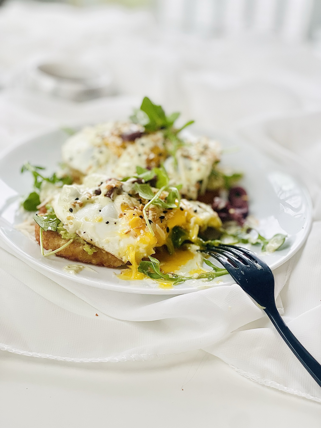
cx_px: 160
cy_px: 214
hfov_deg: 22.9
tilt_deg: -30.9
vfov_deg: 30.3
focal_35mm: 64
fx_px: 791
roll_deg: -4.3
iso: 250
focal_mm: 7.5
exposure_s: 1/120
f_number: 2.2
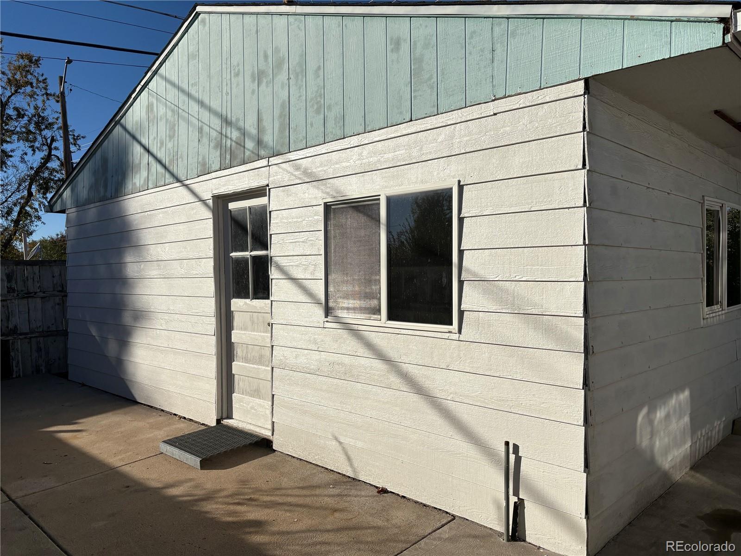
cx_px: 370
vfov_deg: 53.1
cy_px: 278
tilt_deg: -1.0
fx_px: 557
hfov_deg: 67.3
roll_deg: +2.3
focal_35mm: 26
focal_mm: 5.96
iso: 50
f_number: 1.6
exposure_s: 1/11905
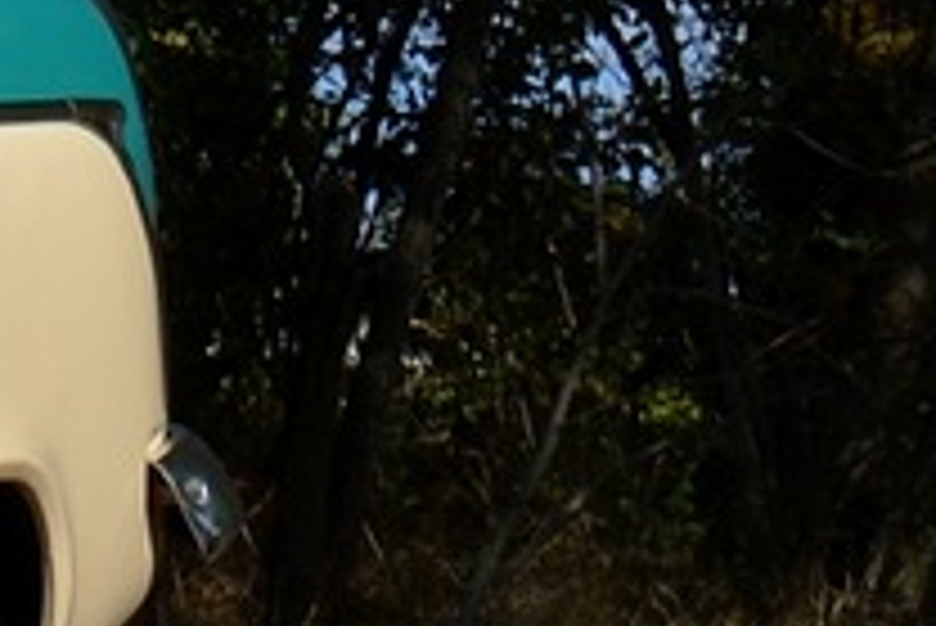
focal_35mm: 237
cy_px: 275
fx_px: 6166
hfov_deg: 7.3
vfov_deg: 5.8
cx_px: -2203
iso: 100
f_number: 9
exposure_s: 1/320
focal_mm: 22
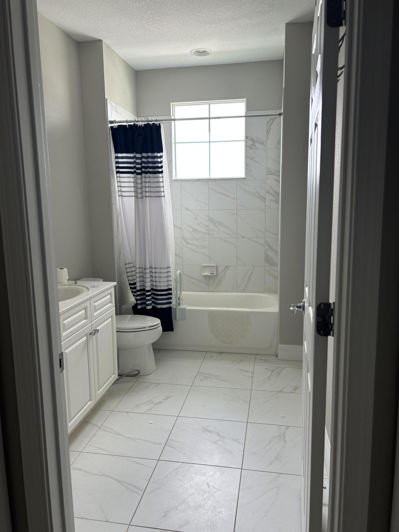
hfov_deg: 53.1
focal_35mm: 26
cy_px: 266
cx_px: 200
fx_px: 400
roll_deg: +0.7
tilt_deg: -8.1
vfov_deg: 67.3
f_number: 1.5
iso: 50
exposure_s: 1/121
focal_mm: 5.7
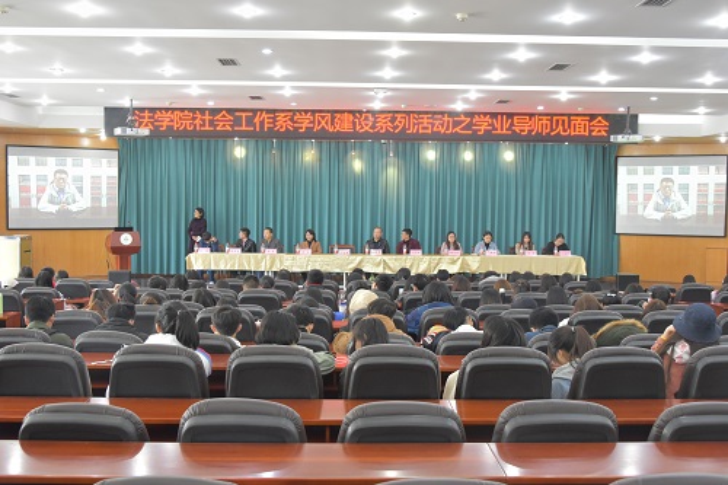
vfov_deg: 34.2
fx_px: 788
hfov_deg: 49.6
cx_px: 364
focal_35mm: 39
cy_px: 242
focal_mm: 26
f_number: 5.6
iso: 1600
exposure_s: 1/50
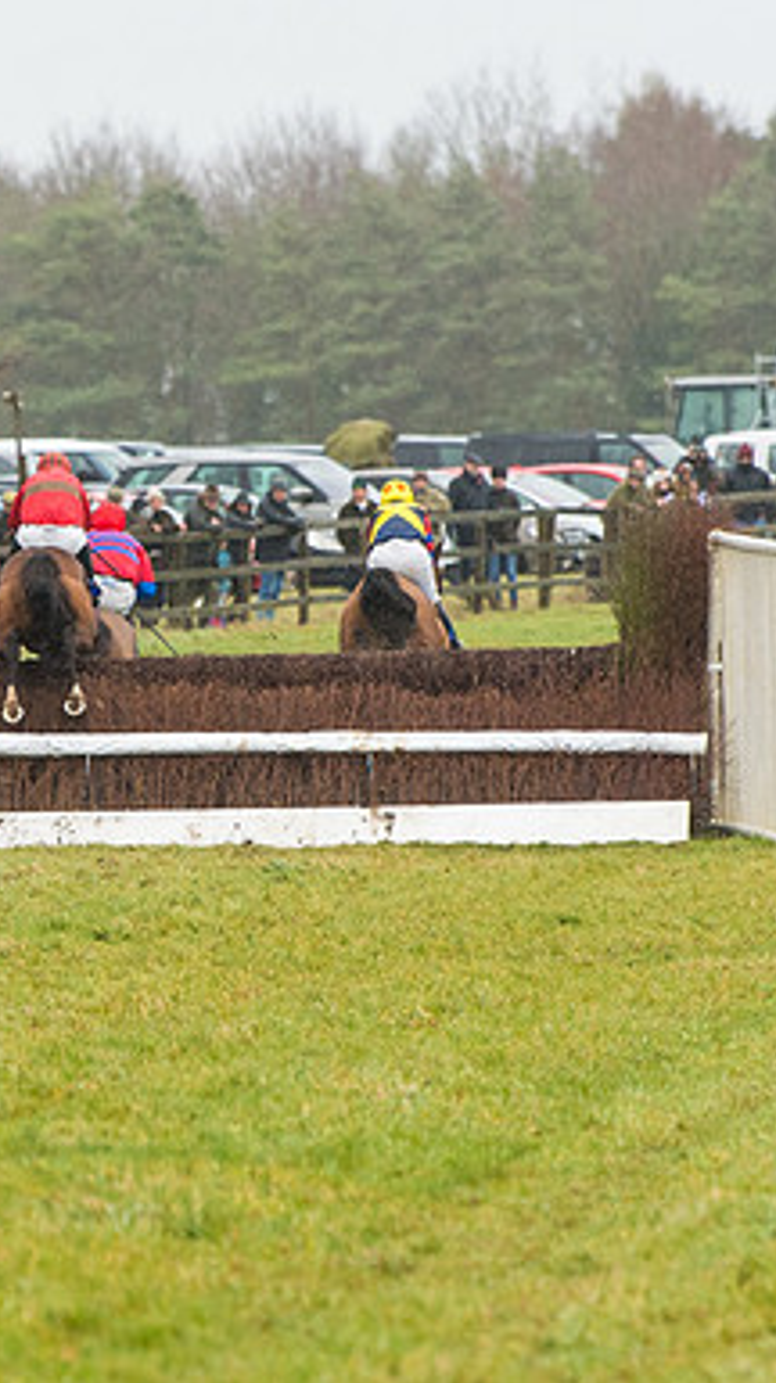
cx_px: 28
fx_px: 19133
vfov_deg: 4.1
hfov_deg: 2.3
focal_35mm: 522
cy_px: 692
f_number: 4
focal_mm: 200
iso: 1000
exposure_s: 1/1000
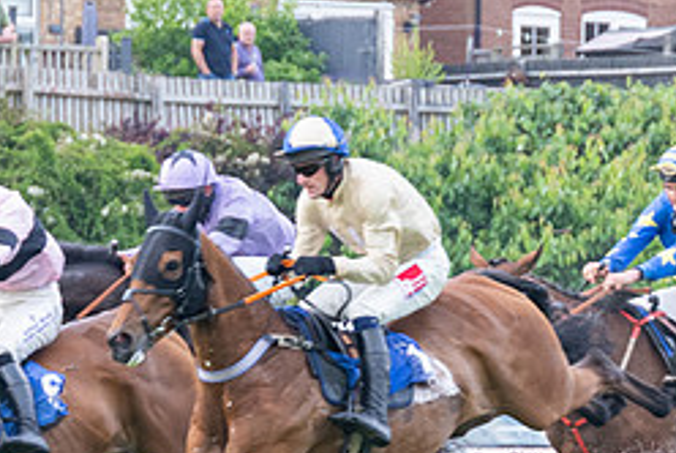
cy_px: 444
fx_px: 8403
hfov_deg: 4.6
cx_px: 184
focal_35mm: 447
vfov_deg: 3.1
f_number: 4
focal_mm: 98
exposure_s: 1/500
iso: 800
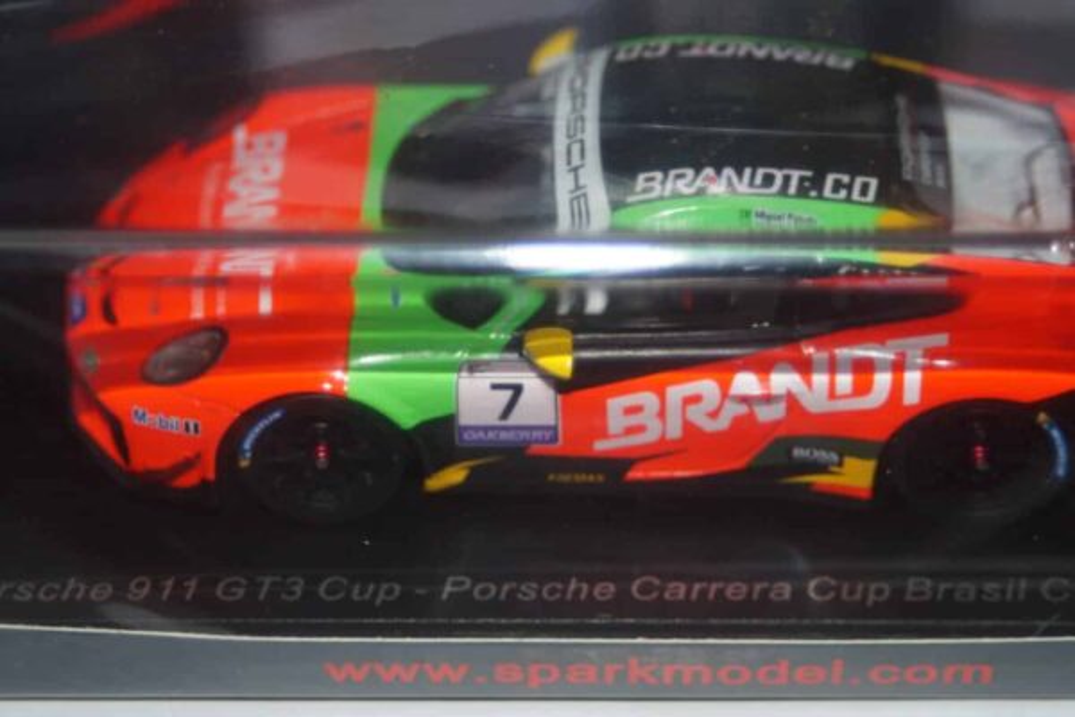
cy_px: 358
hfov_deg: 17.1
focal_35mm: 120
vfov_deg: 11.4
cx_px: 538
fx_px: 3583
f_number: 5.6
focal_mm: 80
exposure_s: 1/60
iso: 200
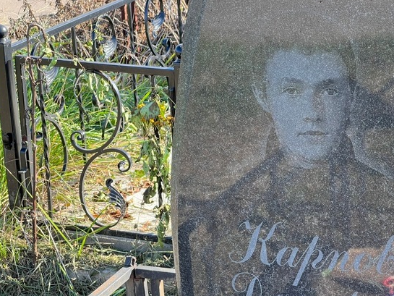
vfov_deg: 13.1
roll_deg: +1.6
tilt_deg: -22.0
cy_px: 213
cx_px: 270
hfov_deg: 17.4
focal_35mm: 113
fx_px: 1286
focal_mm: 9
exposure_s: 1/99
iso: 32
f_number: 2.8
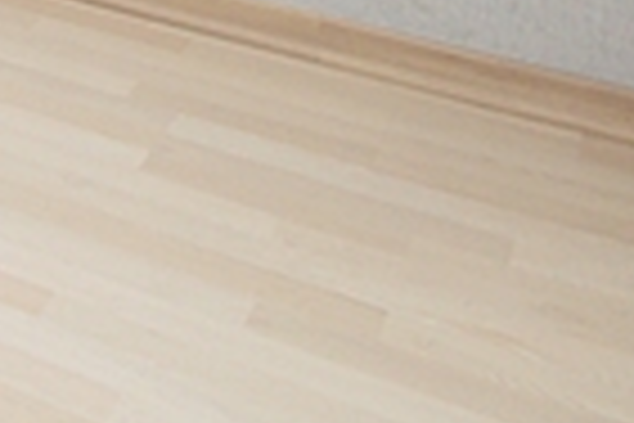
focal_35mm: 85
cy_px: -684
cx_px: -805
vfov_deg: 11.9
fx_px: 1497
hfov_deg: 15.6
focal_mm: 10
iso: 800
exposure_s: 1/25
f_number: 9
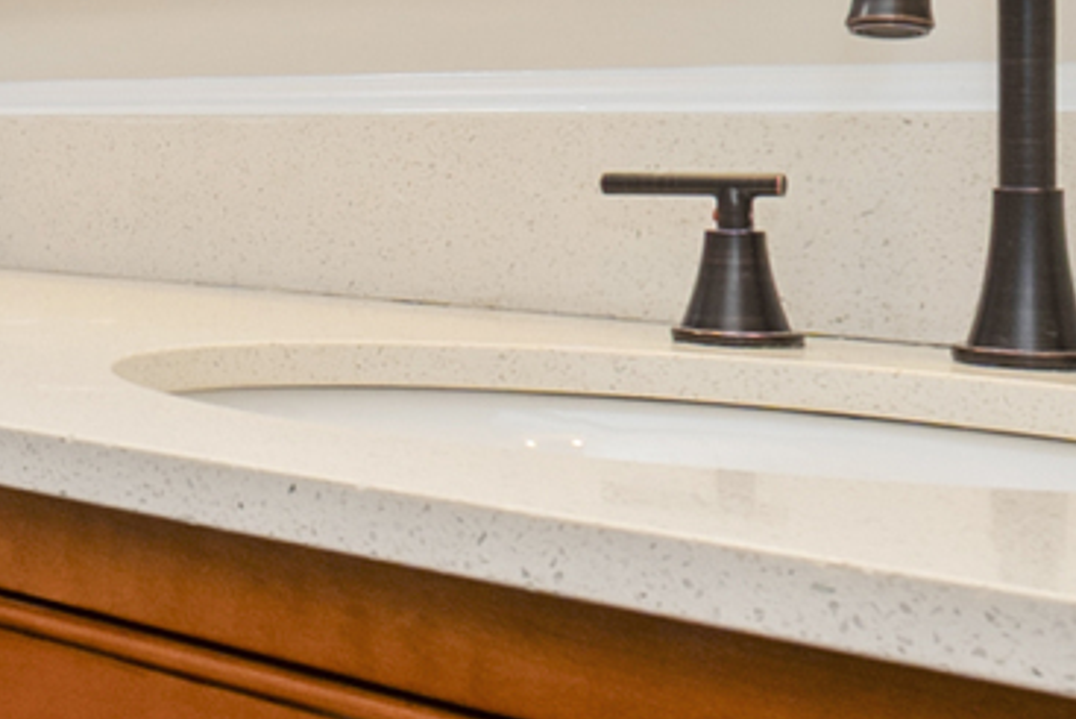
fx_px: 1973
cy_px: 120
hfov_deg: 22.9
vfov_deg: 20.3
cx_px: -657
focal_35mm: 66
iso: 320
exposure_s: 1/15
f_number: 7.1
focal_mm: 10
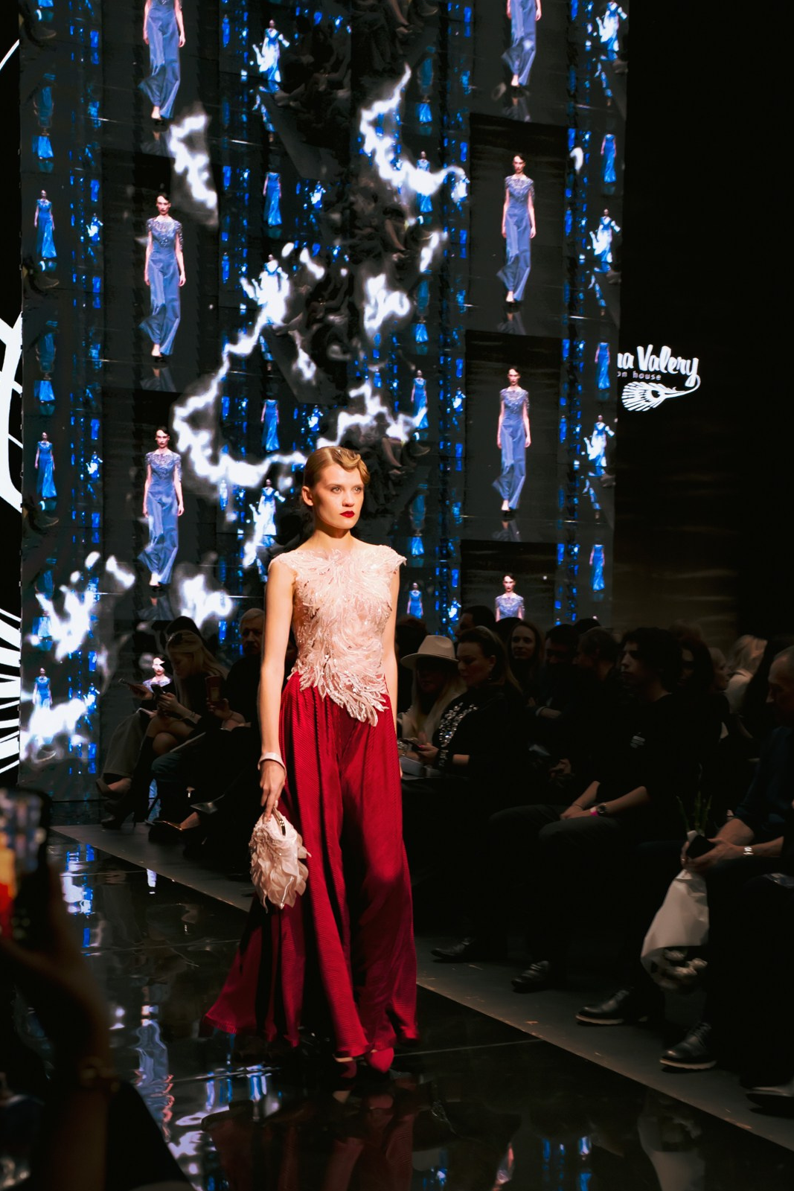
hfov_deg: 22.6
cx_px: 475
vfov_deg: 33.4
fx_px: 1984
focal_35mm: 60
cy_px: 654
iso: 2000
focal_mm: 50
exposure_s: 1/125
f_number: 5
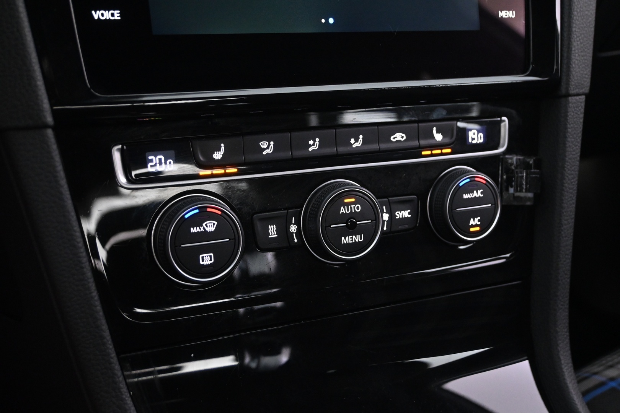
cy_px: 206
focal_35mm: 42
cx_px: 310
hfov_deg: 46.4
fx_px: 723
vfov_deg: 31.9
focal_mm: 28
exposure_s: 1/15
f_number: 4.5
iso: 3200
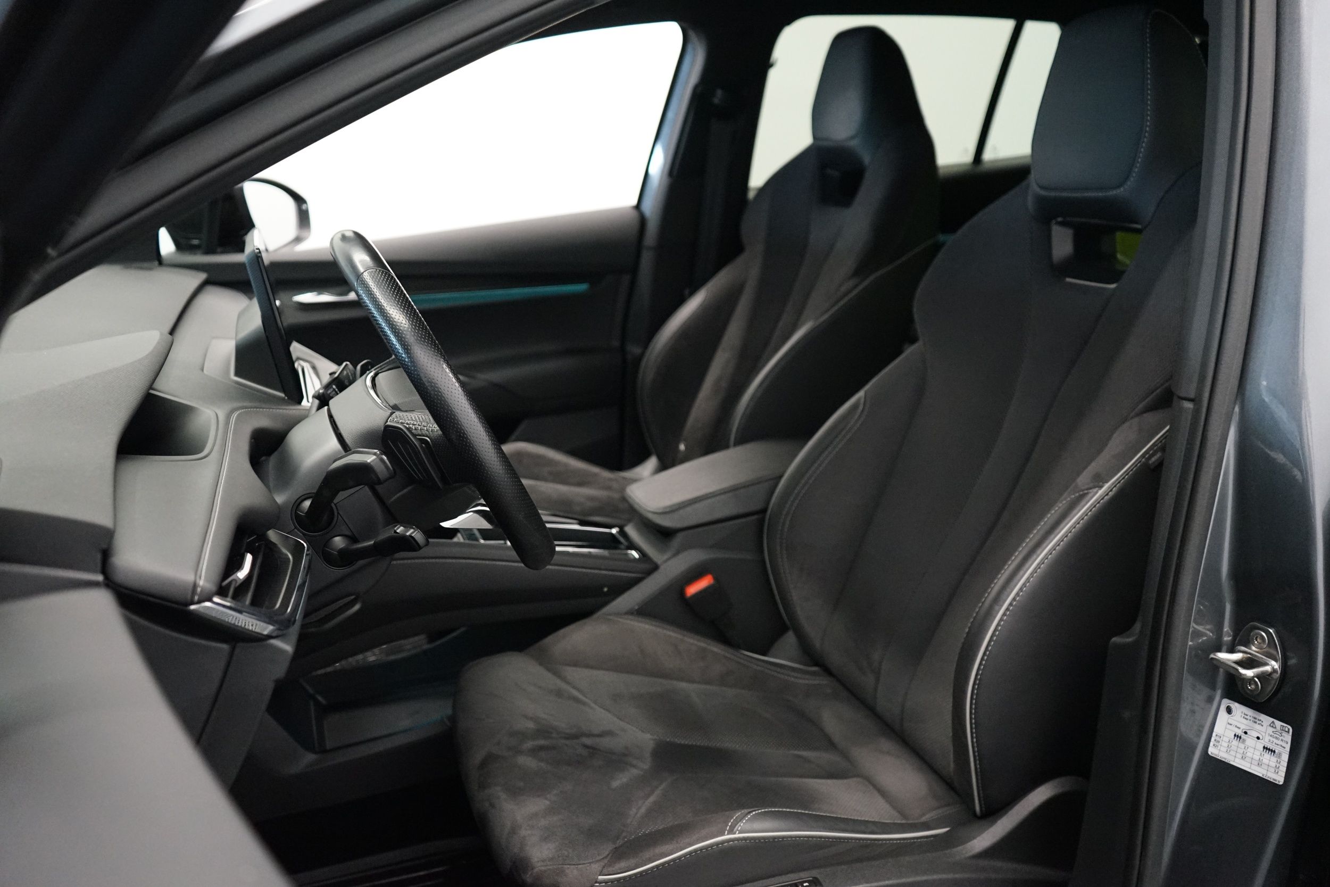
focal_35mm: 29
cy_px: 444
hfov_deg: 63.7
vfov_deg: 45.0
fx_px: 1071
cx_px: 665
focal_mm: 29
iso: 4000
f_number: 3.5
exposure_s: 1/160
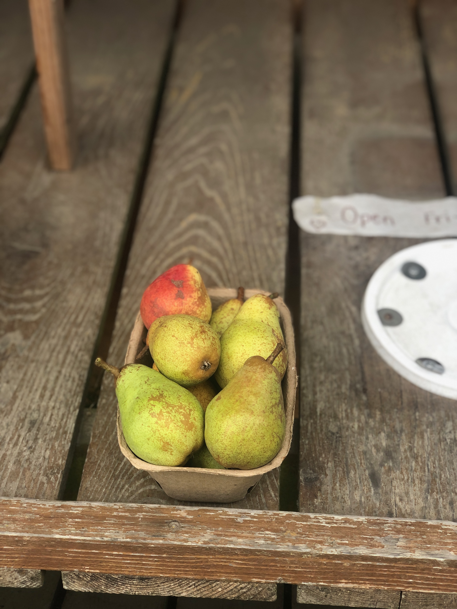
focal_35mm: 52
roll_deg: +0.4
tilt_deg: -24.7
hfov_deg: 28.0
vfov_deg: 36.8
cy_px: 304
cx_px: 228
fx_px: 915
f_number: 2.4
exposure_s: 1/120
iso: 25
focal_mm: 6
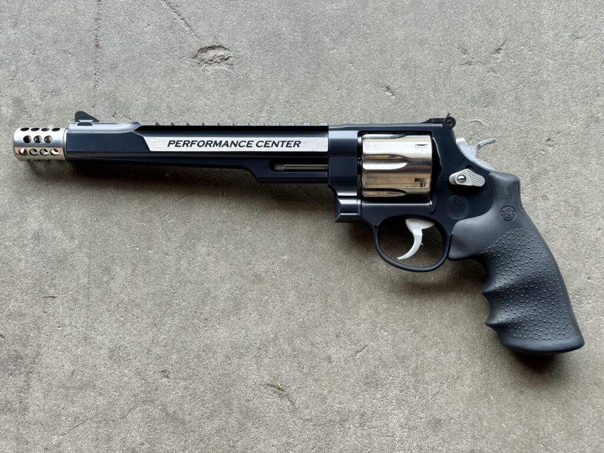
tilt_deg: -81.0
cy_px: 226
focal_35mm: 48
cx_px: 302
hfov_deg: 39.7
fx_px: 838
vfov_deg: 30.3
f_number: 1.78
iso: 64
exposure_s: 1/343
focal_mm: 6.76
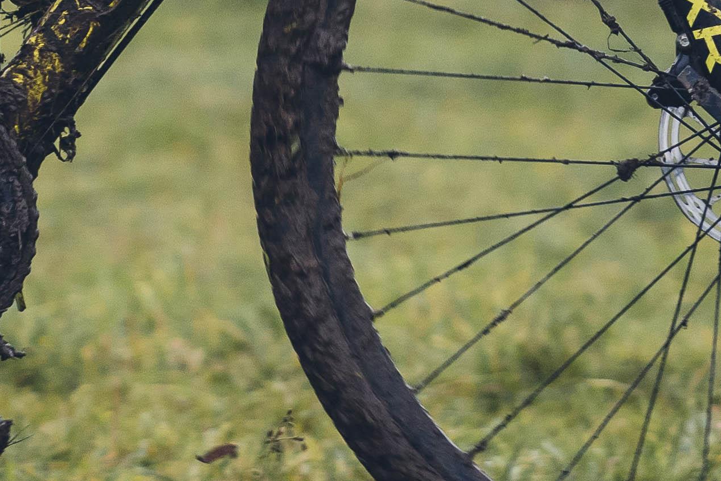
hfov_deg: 5.1
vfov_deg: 3.4
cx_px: -251
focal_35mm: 403
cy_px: -284
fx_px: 8071
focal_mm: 85
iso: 800
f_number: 2.5
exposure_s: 1/640
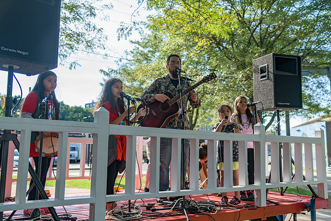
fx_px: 349
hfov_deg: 50.7
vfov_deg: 35.1
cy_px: 110
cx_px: 166
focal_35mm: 38
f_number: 4
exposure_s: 1/100
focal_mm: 38
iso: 64
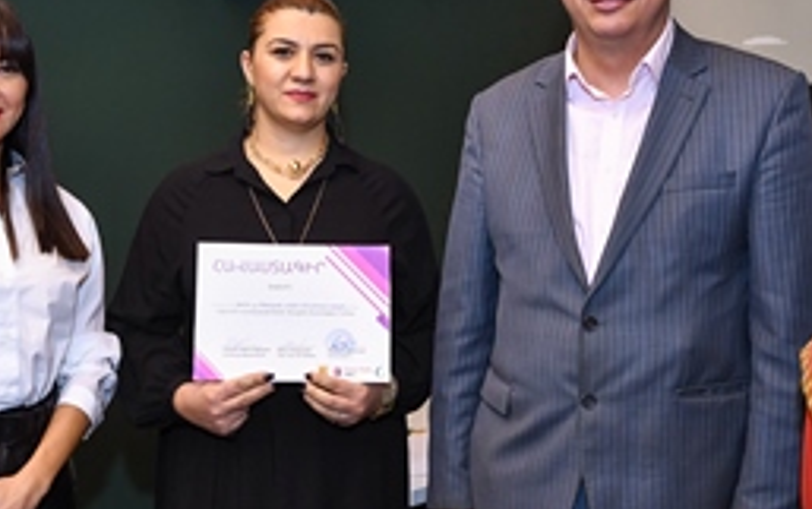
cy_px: 199
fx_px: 1262
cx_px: 338
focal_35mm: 57
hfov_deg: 35.6
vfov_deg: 22.7
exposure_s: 1/200
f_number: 2.8
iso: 1250
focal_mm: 24
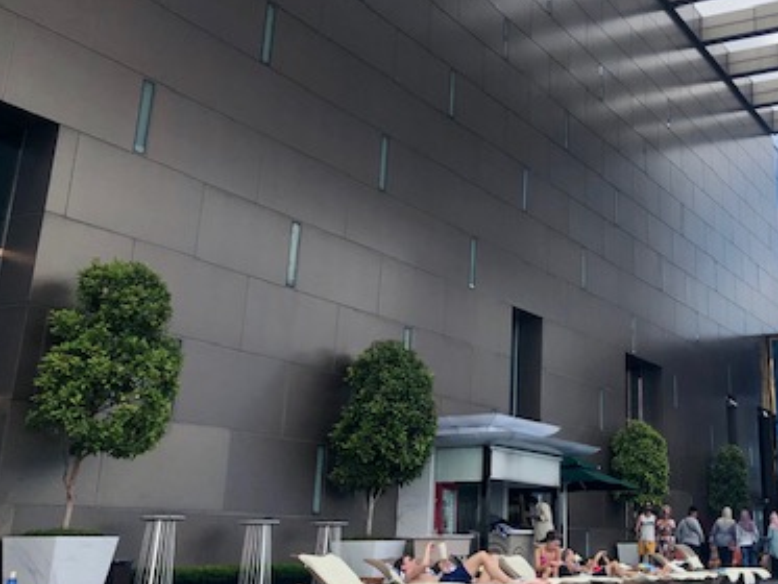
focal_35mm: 48
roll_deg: +0.3
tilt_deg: +21.3
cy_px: 175
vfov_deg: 30.0
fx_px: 1079
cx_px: 634
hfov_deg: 38.0
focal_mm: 3.99
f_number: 1.8
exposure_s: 1/1412
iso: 20
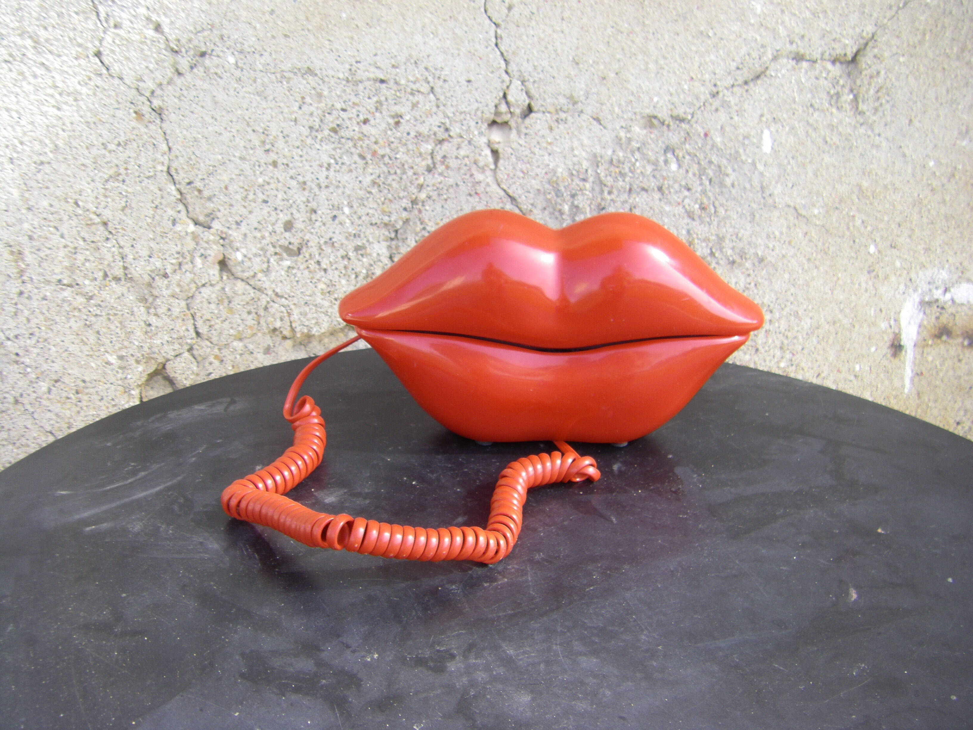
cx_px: 486
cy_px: 365
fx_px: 1068
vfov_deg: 37.7
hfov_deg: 49.0
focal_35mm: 38
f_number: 3.5
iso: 64
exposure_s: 1/125
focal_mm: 6.3
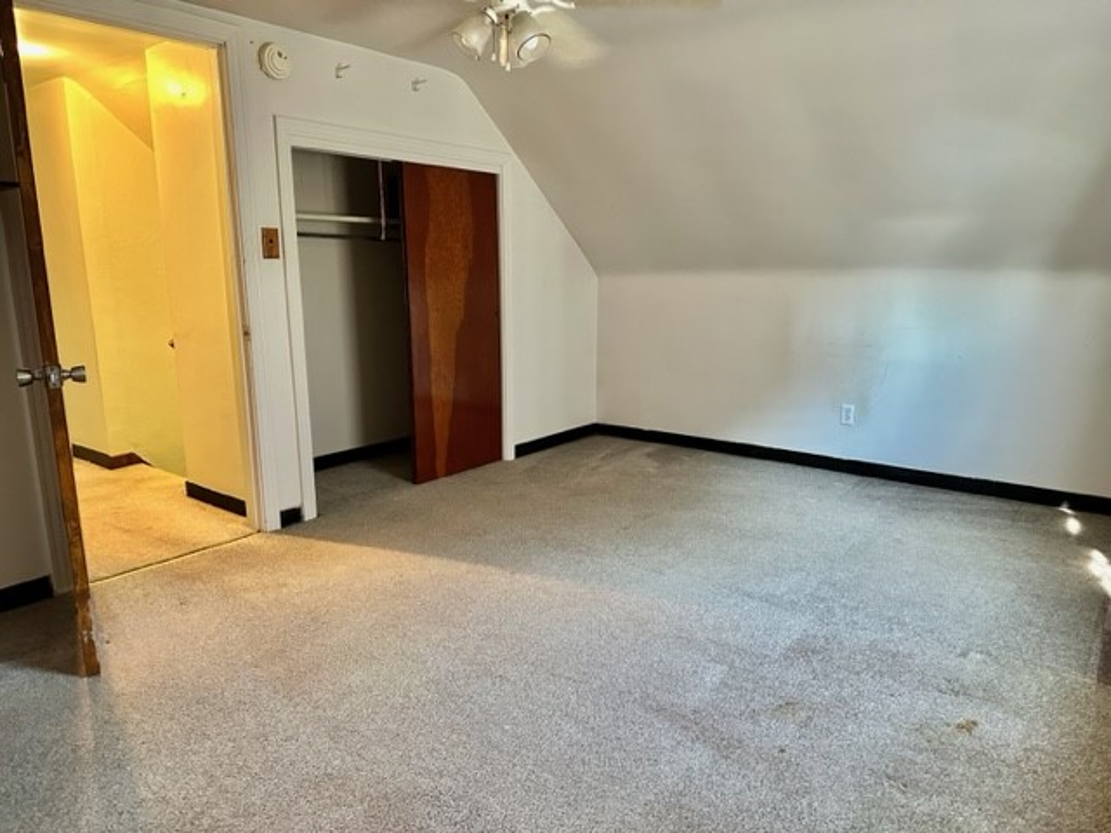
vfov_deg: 56.8
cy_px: 416
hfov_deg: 71.6
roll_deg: +0.1
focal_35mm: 24
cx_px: 556
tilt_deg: -12.6
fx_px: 770
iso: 640
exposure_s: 1/60
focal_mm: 6.86
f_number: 1.78
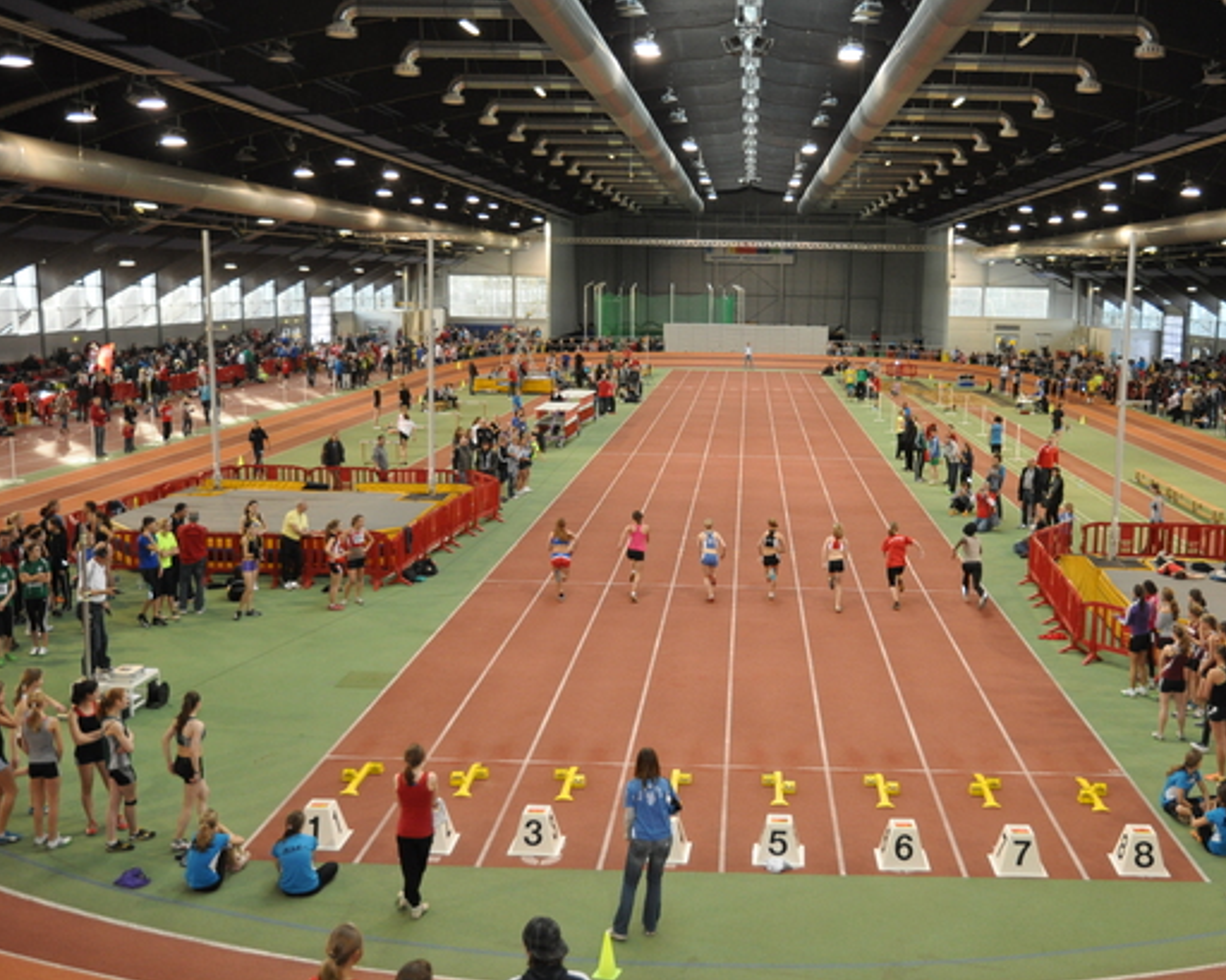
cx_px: 744
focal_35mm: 35
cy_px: 497
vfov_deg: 42.2
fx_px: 1269
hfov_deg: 51.2
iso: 800
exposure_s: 1/100
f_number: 5
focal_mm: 20
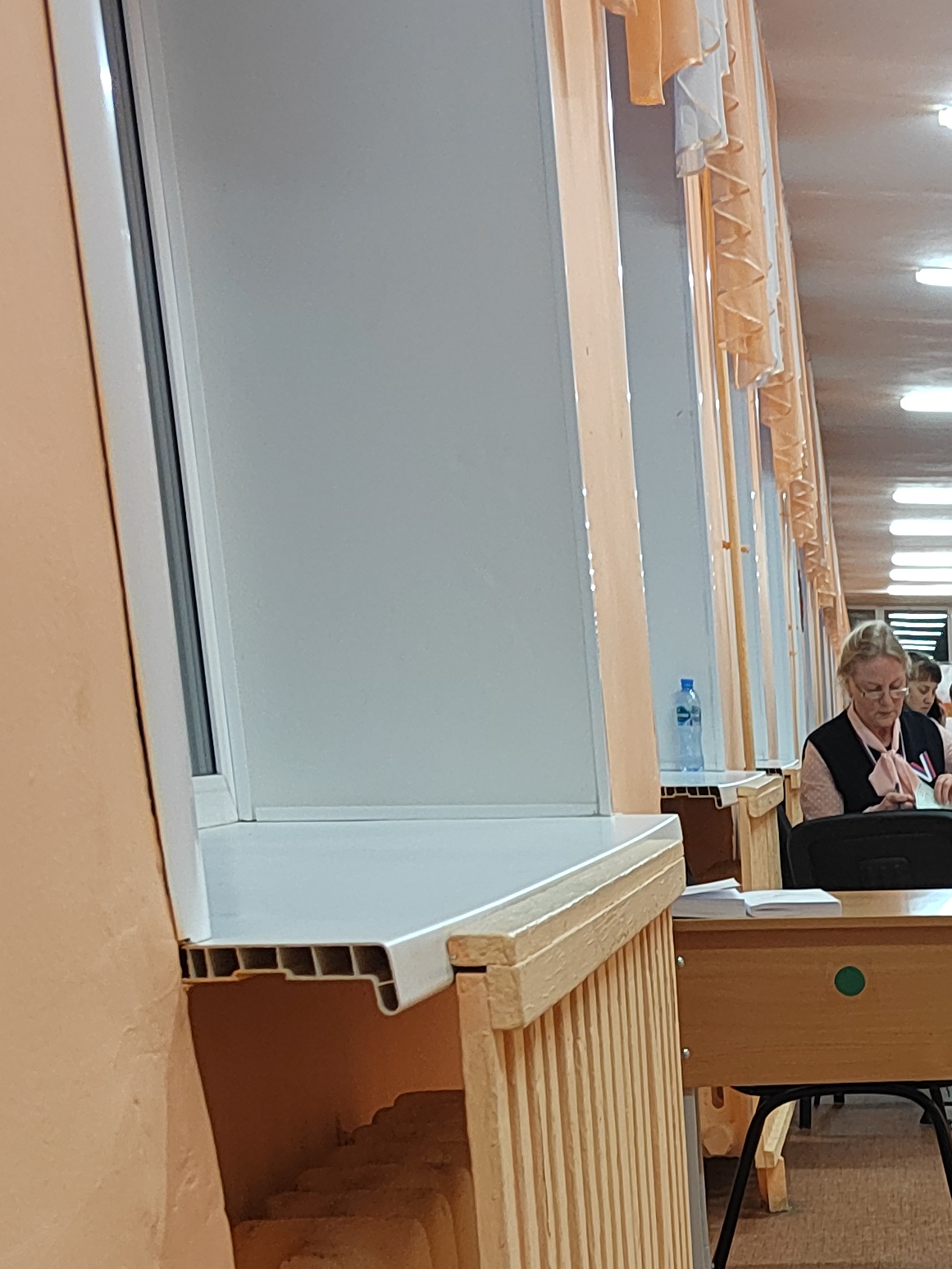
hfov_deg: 22.9
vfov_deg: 30.3
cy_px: 1335
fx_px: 2127
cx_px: 1177
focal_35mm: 58
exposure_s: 1/100
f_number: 1.9
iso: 1906
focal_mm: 5.52
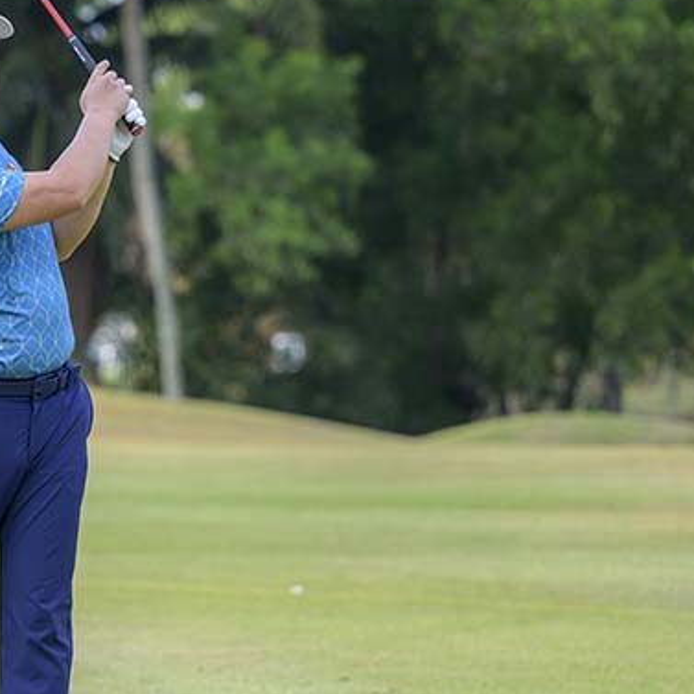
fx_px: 5398
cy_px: 296
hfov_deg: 7.3
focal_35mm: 238
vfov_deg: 7.4
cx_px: -59
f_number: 2.8
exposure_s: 1/3200
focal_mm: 110
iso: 360
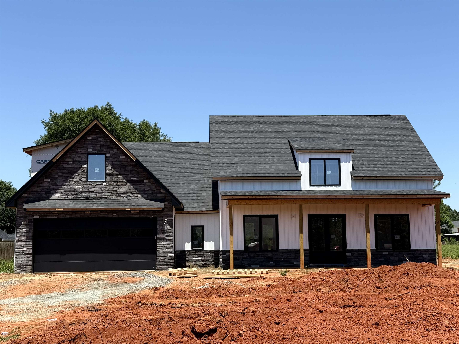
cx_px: 230
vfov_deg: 30.3
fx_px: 636
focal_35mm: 48
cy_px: 172
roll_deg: +0.3
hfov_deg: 39.7
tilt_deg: +6.2
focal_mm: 6.76
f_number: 1.78
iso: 64
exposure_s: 1/3378
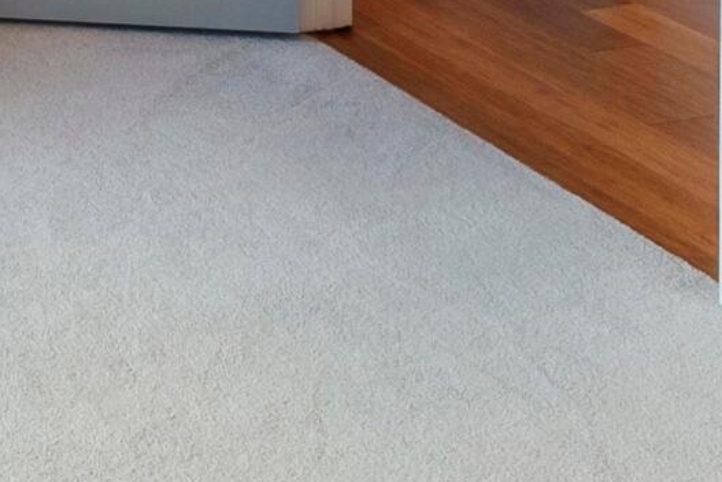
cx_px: -467
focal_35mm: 74
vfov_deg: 13.8
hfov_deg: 21.2
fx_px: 1485
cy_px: -640
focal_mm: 13
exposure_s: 1/15
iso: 640
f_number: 9
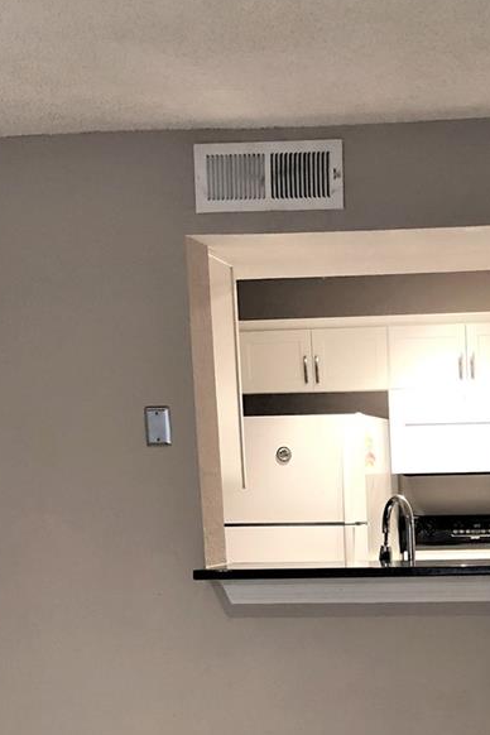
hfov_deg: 21.7
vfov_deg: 32.0
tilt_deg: -6.6
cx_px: 509
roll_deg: +1.6
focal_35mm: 60
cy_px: 639
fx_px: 1225
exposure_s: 1/15
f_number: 1.8
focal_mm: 3.99
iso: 64
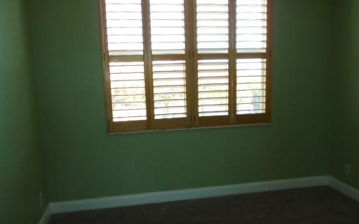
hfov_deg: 58.1
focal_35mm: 33
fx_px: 323
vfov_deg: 38.2
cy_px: 128
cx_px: 179
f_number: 3.5
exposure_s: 1/40
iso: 200
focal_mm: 5.5
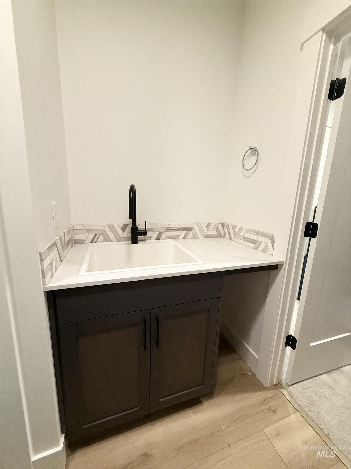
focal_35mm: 14
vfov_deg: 102.1
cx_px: 176
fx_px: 189
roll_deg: -2.8
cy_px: 234
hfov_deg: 85.7
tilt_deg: -11.1
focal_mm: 2.22
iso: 500
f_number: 2.2
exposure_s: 1/60
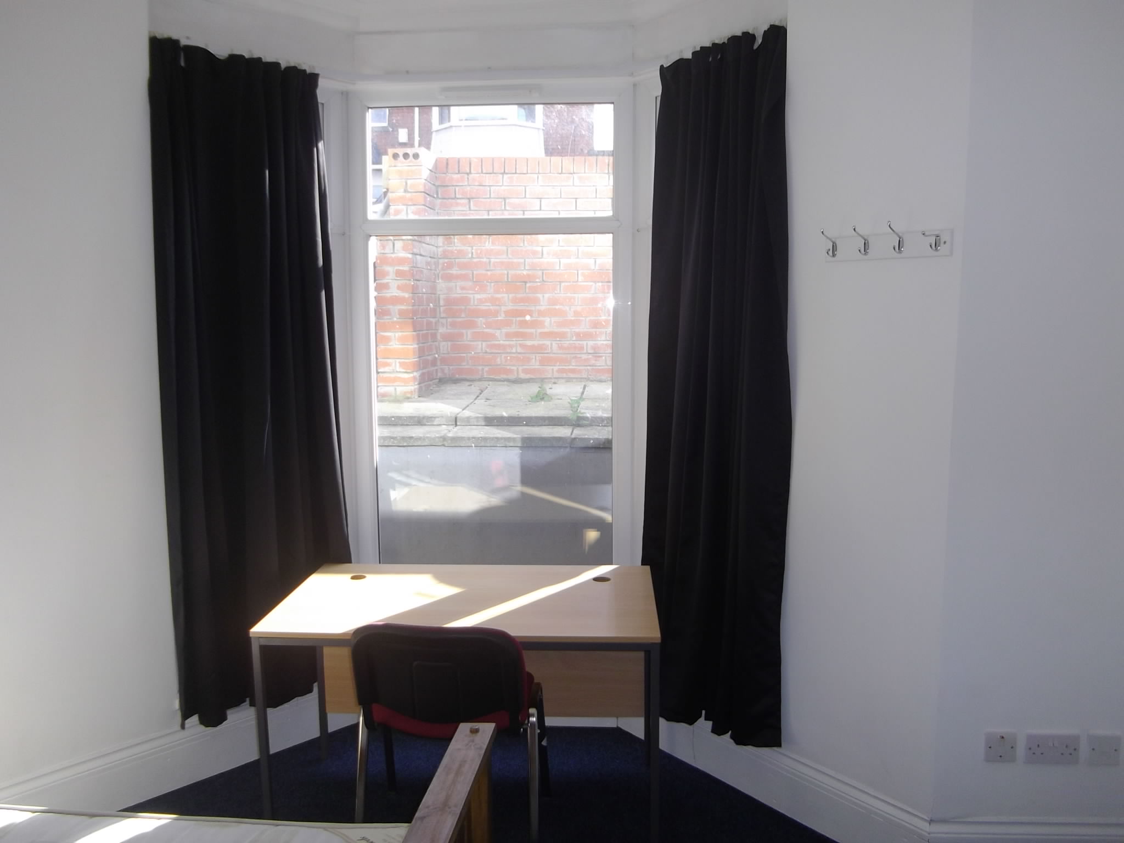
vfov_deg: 51.4
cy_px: 422
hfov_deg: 65.3
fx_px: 877
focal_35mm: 27
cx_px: 562
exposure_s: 1/125
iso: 100
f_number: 3.2
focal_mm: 4.9
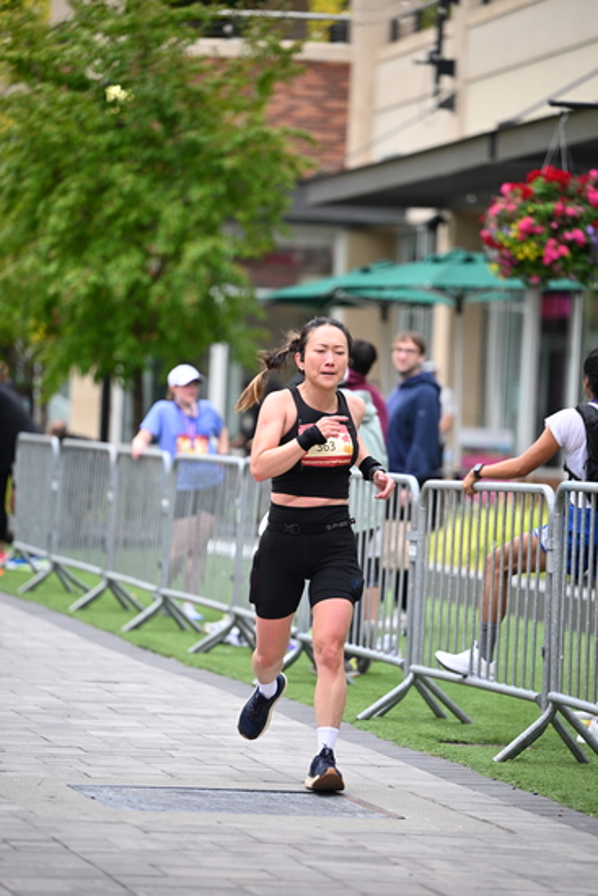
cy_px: 448
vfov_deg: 12.1
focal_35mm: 170
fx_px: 4233
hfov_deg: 8.1
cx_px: 299
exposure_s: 1/2000
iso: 640
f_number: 2.8
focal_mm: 170
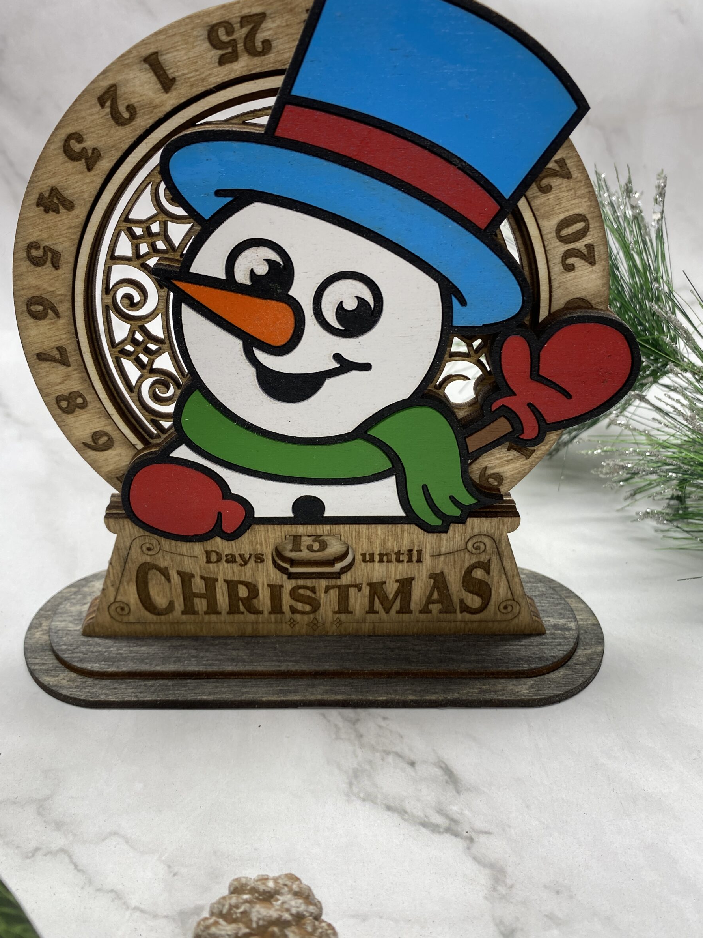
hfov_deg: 49.7
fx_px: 758
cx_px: 326
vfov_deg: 63.4
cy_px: 452
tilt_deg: -29.0
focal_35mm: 28
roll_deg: +0.5
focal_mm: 4.25
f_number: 1.8
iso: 50
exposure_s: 1/120
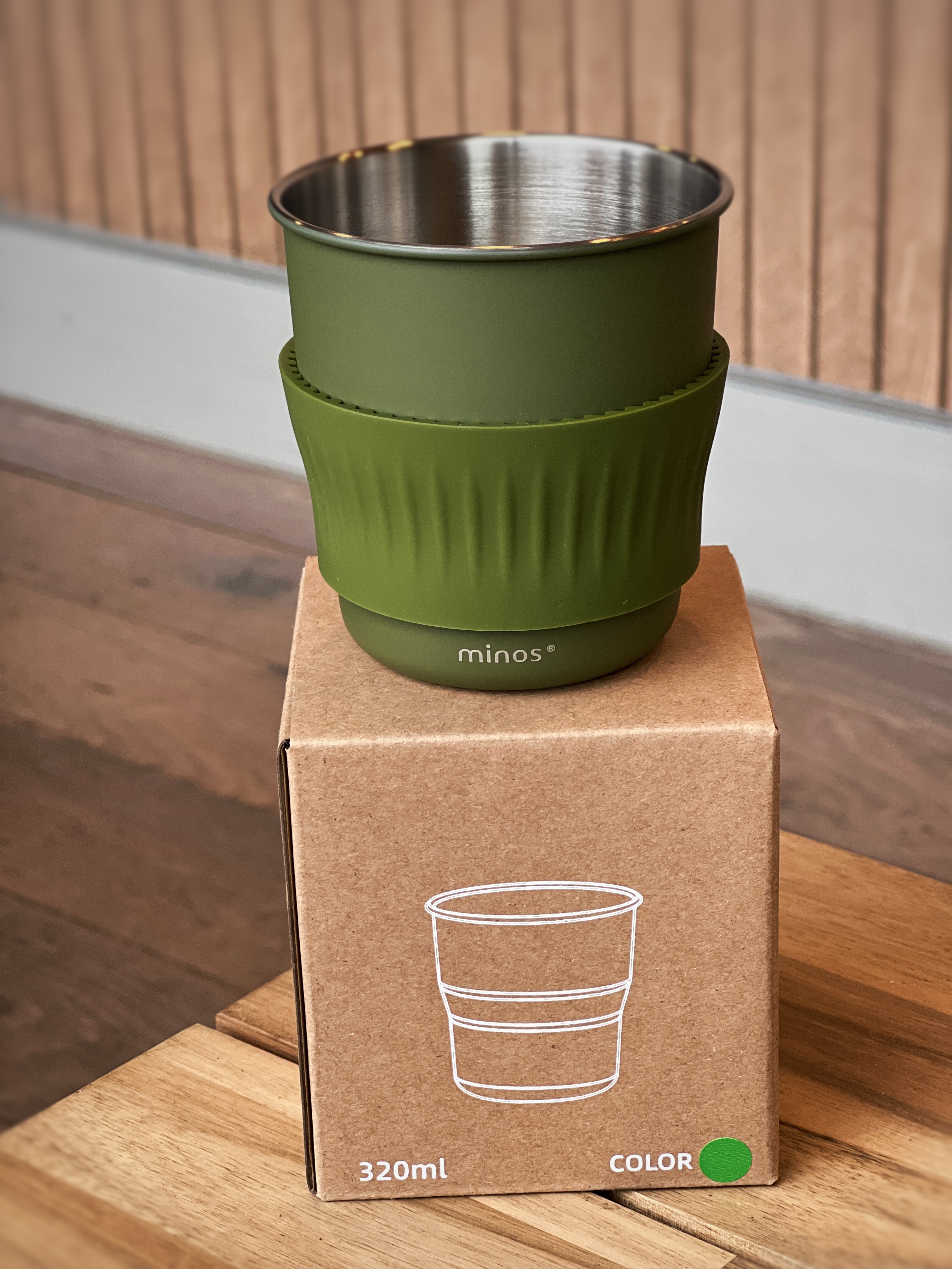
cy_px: 634
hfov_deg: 19.1
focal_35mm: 77
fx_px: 2824
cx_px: 476
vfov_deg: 25.3
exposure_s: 1/121
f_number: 2.8
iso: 125
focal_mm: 9
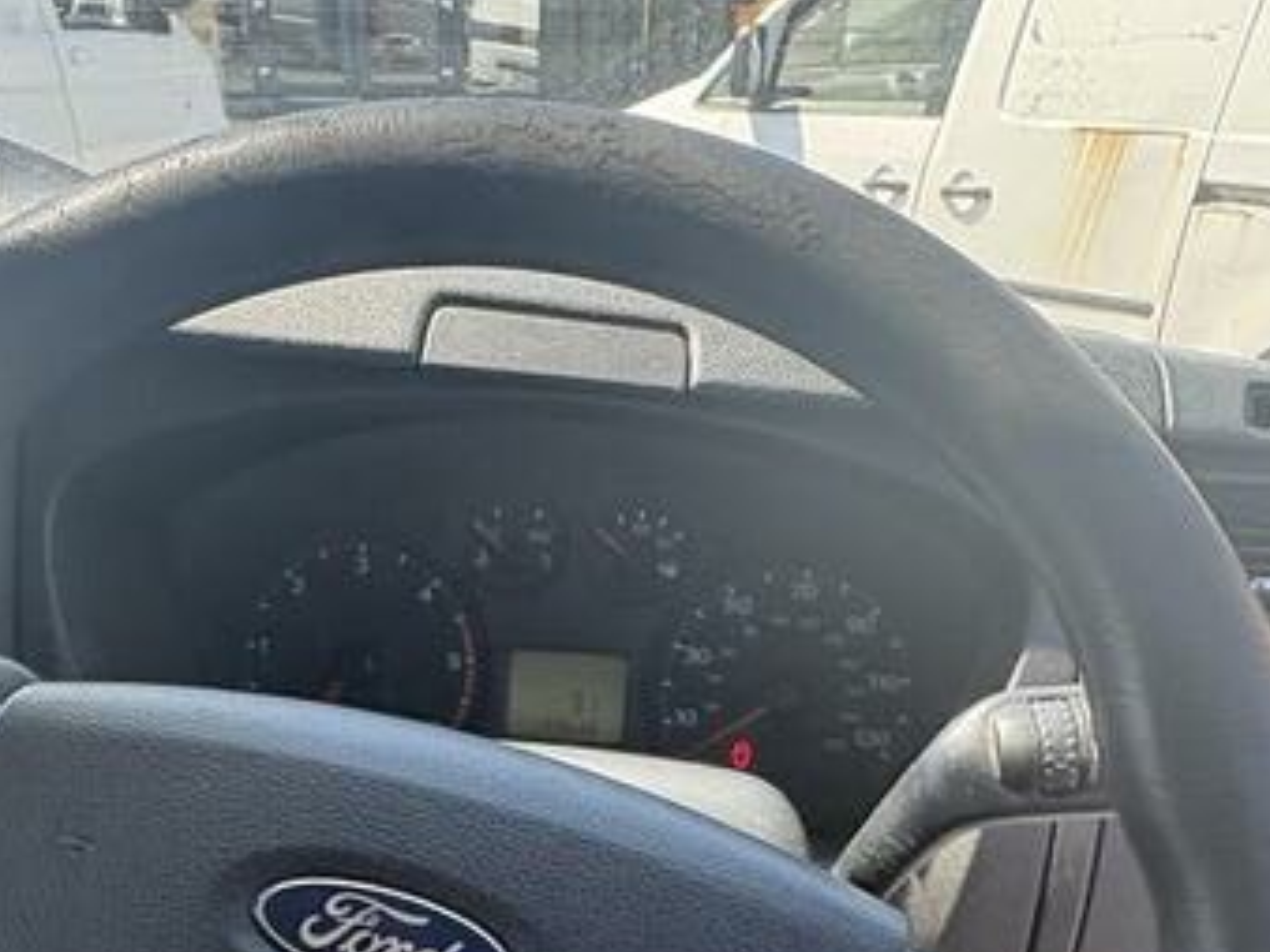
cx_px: 521
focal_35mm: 37
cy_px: 948
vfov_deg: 35.1
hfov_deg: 49.9
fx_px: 1357
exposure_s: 1/139
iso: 100
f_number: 2.2
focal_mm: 2.22
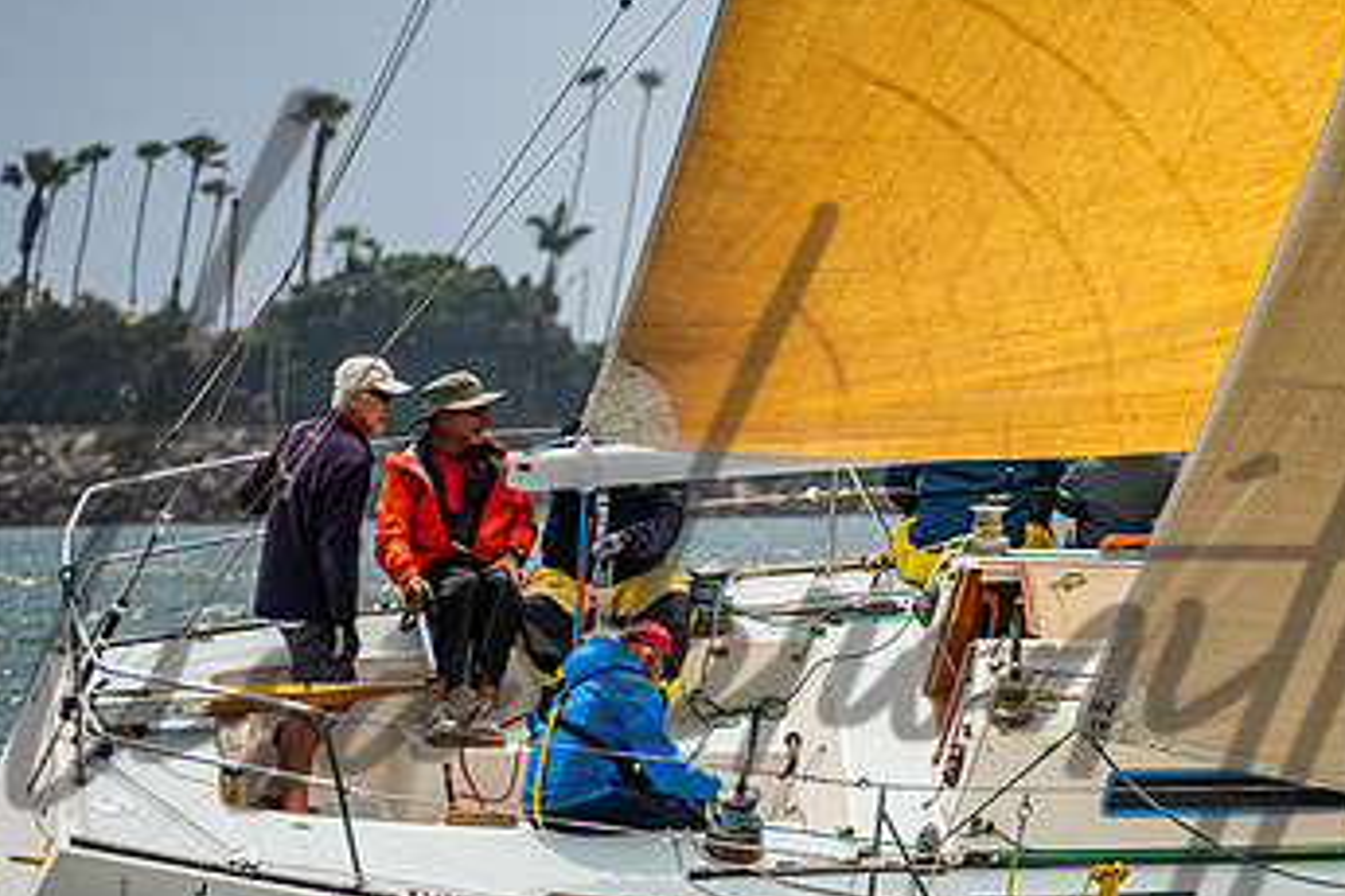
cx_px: 877
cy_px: 645
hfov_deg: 3.1
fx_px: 25105
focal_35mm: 672
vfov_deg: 2.0
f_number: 8
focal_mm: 400
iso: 400
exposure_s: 1/2000
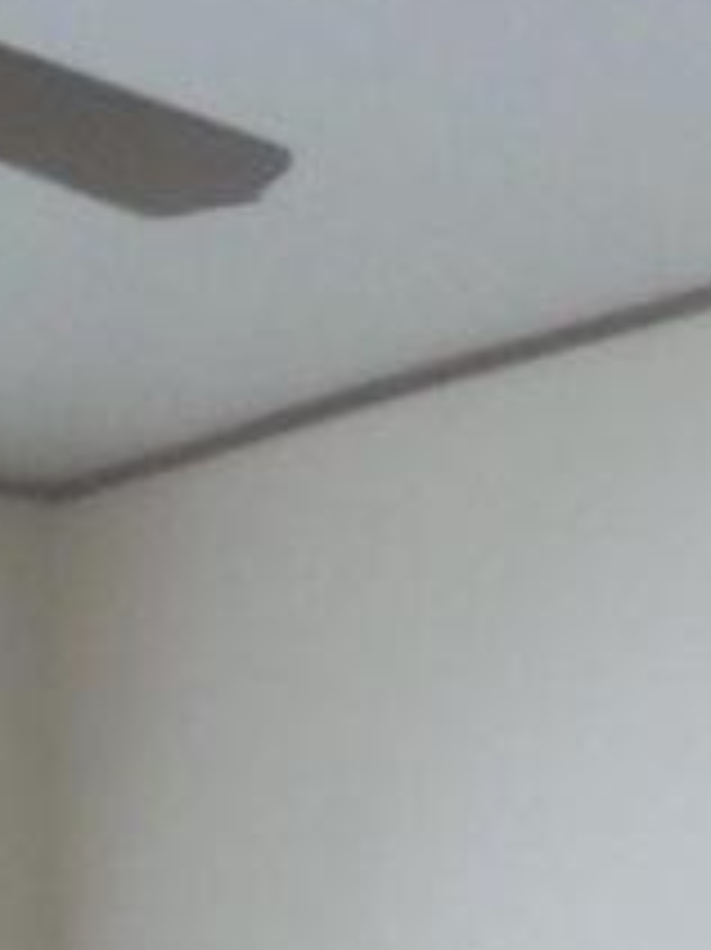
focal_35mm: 158
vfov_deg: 11.2
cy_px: 1986
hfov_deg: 9.3
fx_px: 4331
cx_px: 720
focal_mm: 4.6
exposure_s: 1/30
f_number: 3.5
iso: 320
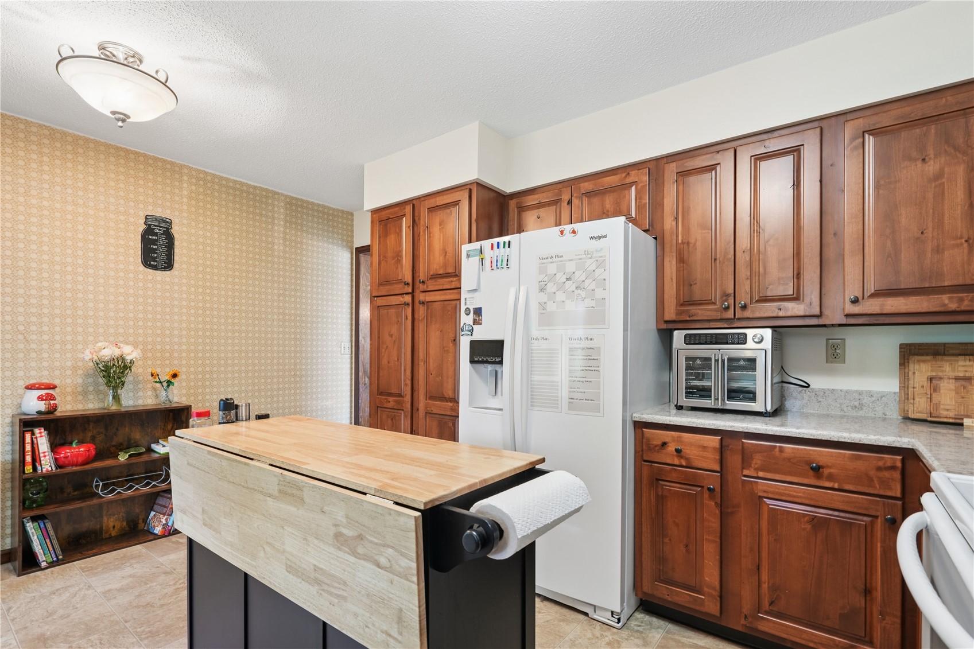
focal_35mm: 16
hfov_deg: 96.7
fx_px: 433
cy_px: 324
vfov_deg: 73.7
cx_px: 487
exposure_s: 1/8
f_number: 8
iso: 400
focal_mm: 16
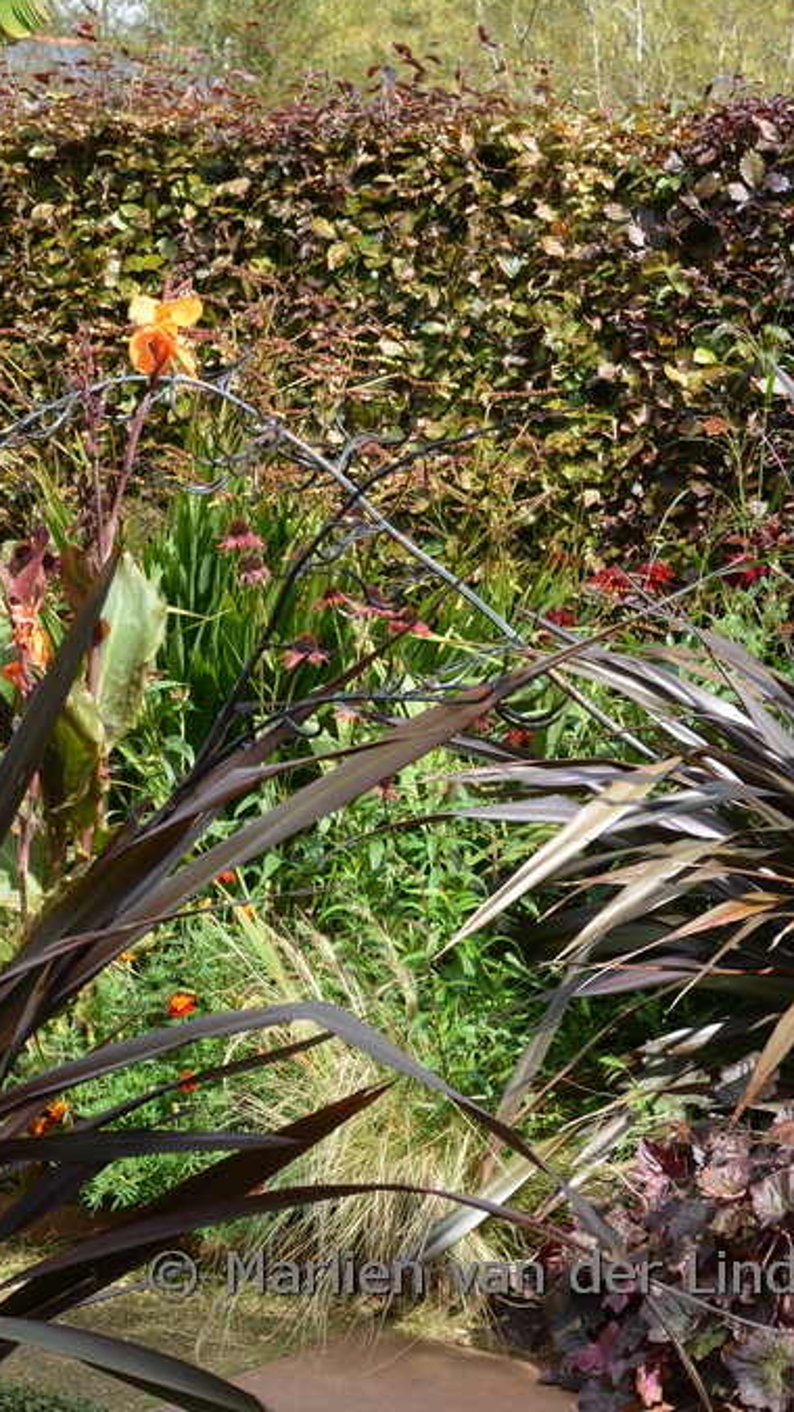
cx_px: 512
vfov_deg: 21.4
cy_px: 705
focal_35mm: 100
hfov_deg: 12.1
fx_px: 3745
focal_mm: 42
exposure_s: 1/250
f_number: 8
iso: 200
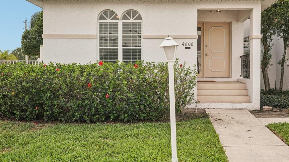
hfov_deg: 48.6
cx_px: 168
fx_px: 319
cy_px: 68
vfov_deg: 28.5
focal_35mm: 42
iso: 400
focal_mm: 33.5
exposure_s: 1/500
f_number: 8
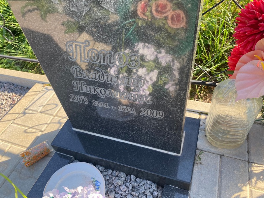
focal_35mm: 26
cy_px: 99
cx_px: 132
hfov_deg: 67.3
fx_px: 198
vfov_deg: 53.1
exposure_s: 1/337
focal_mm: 4.25
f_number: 1.8
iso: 32
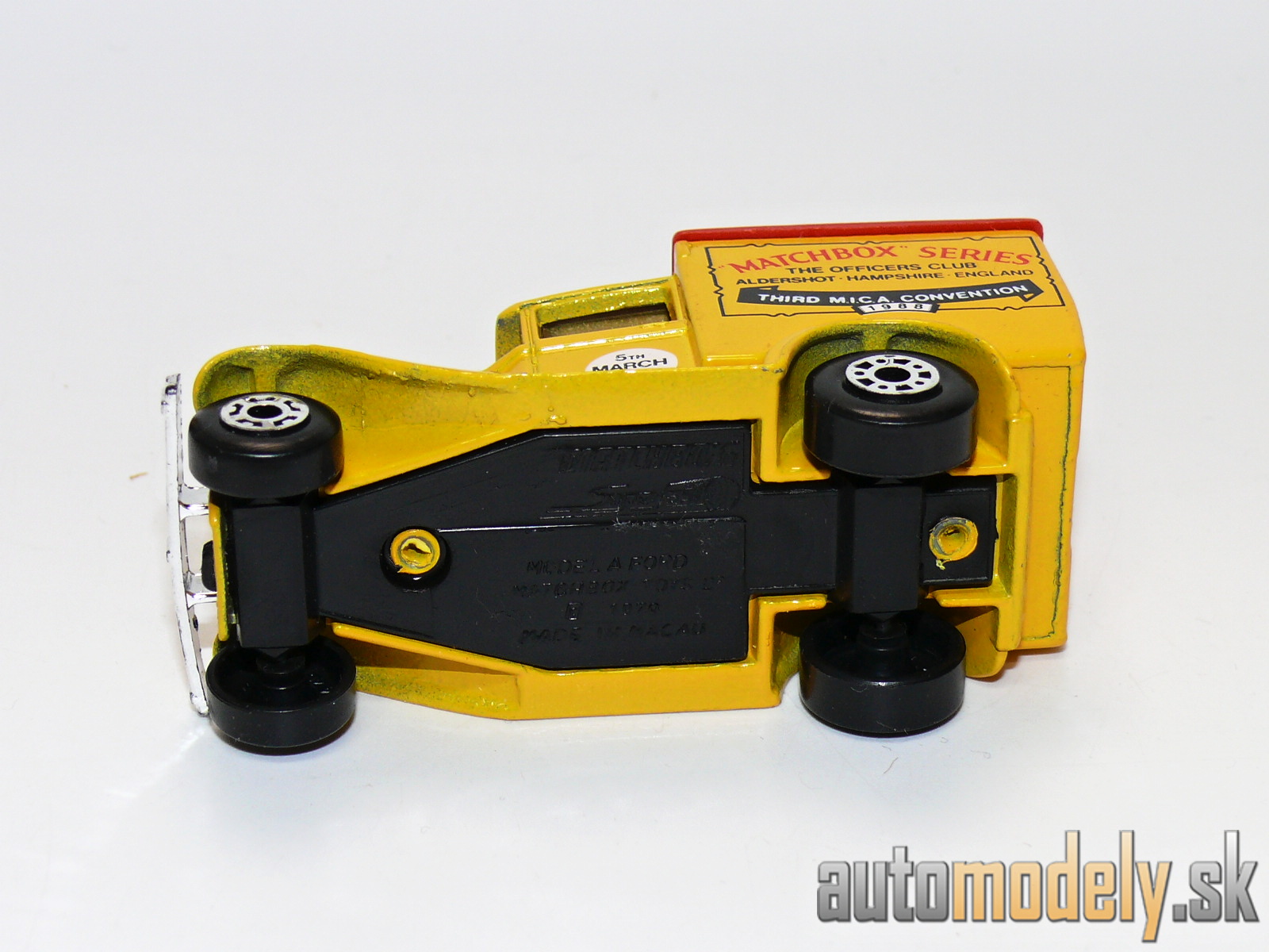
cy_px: 476
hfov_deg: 22.5
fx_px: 3189
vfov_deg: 17.0
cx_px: 634
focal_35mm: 87
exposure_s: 1/30
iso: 100
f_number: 4
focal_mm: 12.2
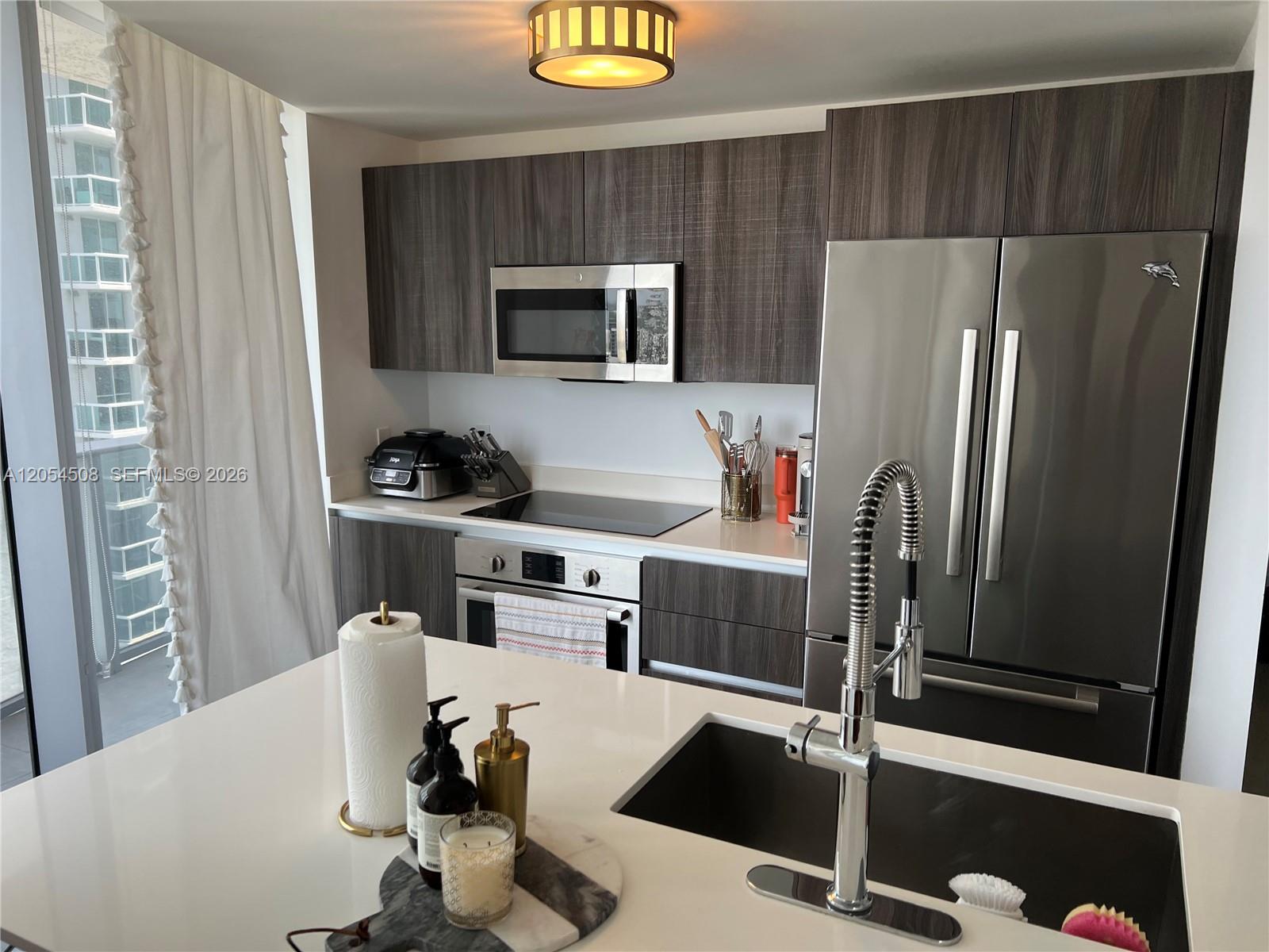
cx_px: 634
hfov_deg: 67.3
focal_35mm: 26
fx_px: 953
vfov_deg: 53.1
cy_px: 476
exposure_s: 1/120
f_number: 1.5
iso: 32
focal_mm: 5.7
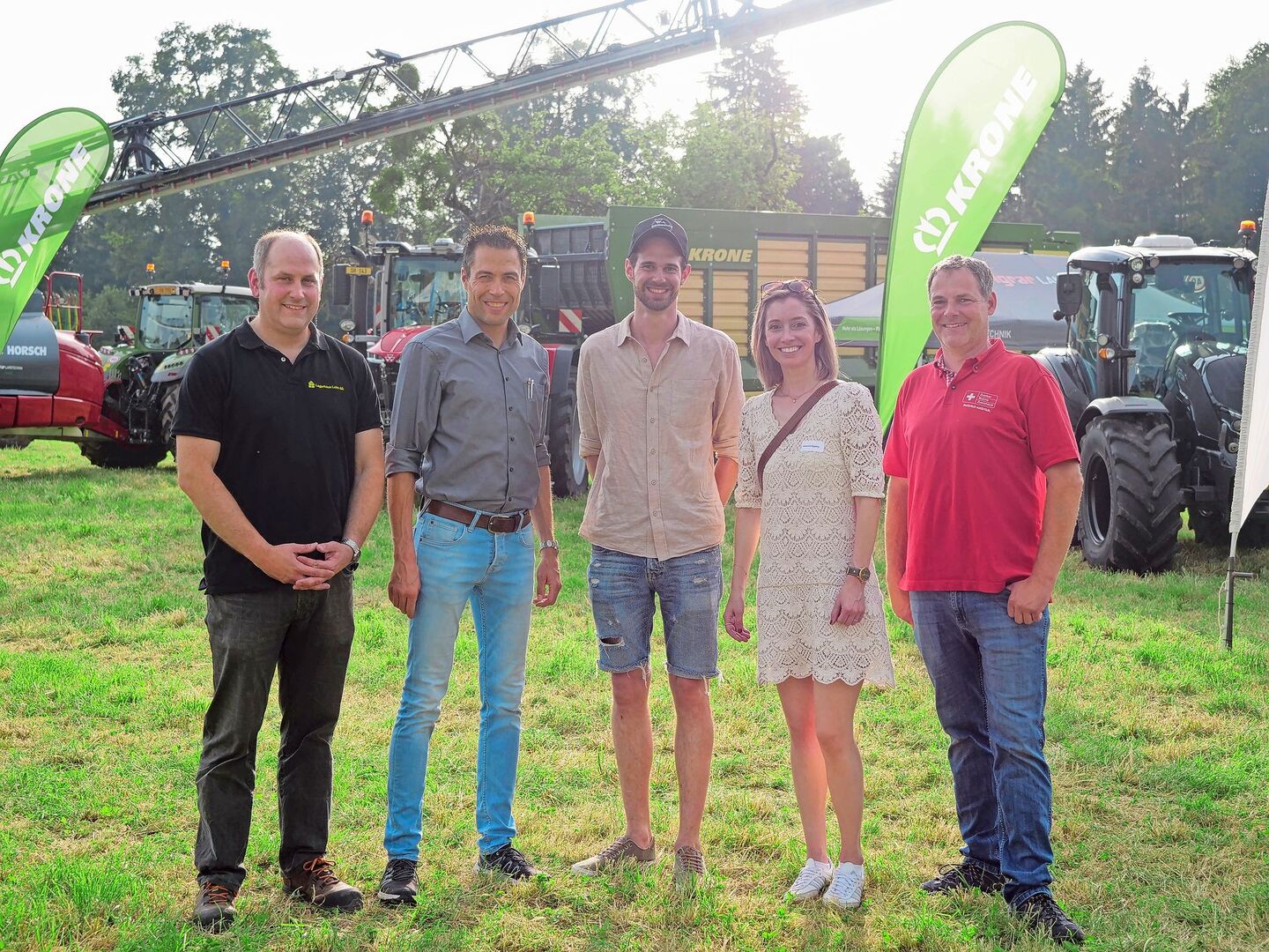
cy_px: 476
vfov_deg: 30.3
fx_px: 1760
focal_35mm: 48
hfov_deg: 39.7
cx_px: 634
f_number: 3.2
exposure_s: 1/1300
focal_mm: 24
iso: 200
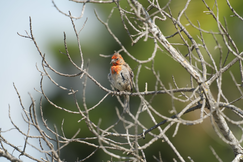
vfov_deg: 2.3
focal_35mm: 600
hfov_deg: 3.4
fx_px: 4050
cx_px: 122
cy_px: 81
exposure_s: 1/1250
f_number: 5.6
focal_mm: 600
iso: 640
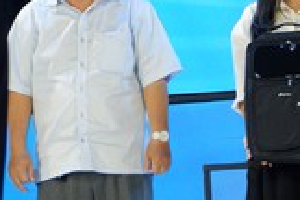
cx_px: 620
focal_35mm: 338
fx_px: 2816
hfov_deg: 5.9
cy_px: -114
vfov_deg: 4.0
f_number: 5.6
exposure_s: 1/210
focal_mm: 50
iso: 1250
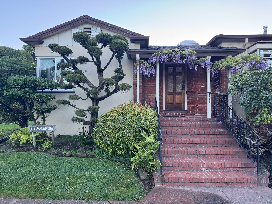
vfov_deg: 56.8
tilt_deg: +1.1
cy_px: 102
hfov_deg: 71.6
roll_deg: +0.2
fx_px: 189
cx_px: 136
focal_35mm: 24
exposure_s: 1/121
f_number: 1.78
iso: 64
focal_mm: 6.76
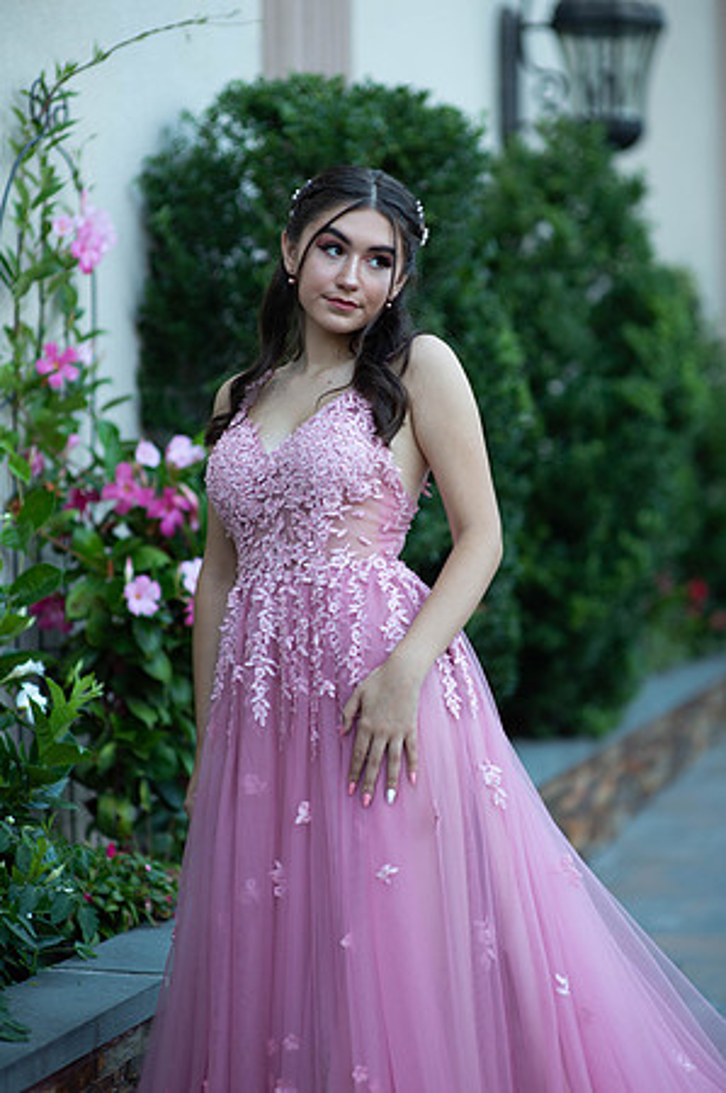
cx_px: 363
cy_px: 546
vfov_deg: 23.9
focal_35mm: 85
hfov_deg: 16.0
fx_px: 2577
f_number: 2
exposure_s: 1/640
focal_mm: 85
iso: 250
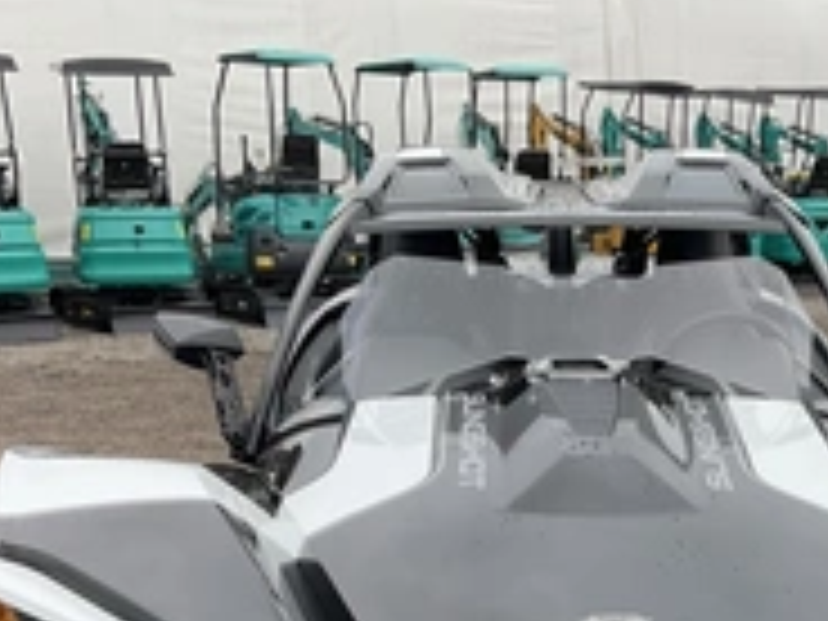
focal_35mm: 63
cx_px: 603
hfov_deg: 30.3
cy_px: 657
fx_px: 1507
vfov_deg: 22.2
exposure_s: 1/227
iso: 20
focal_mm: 3
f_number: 1.8
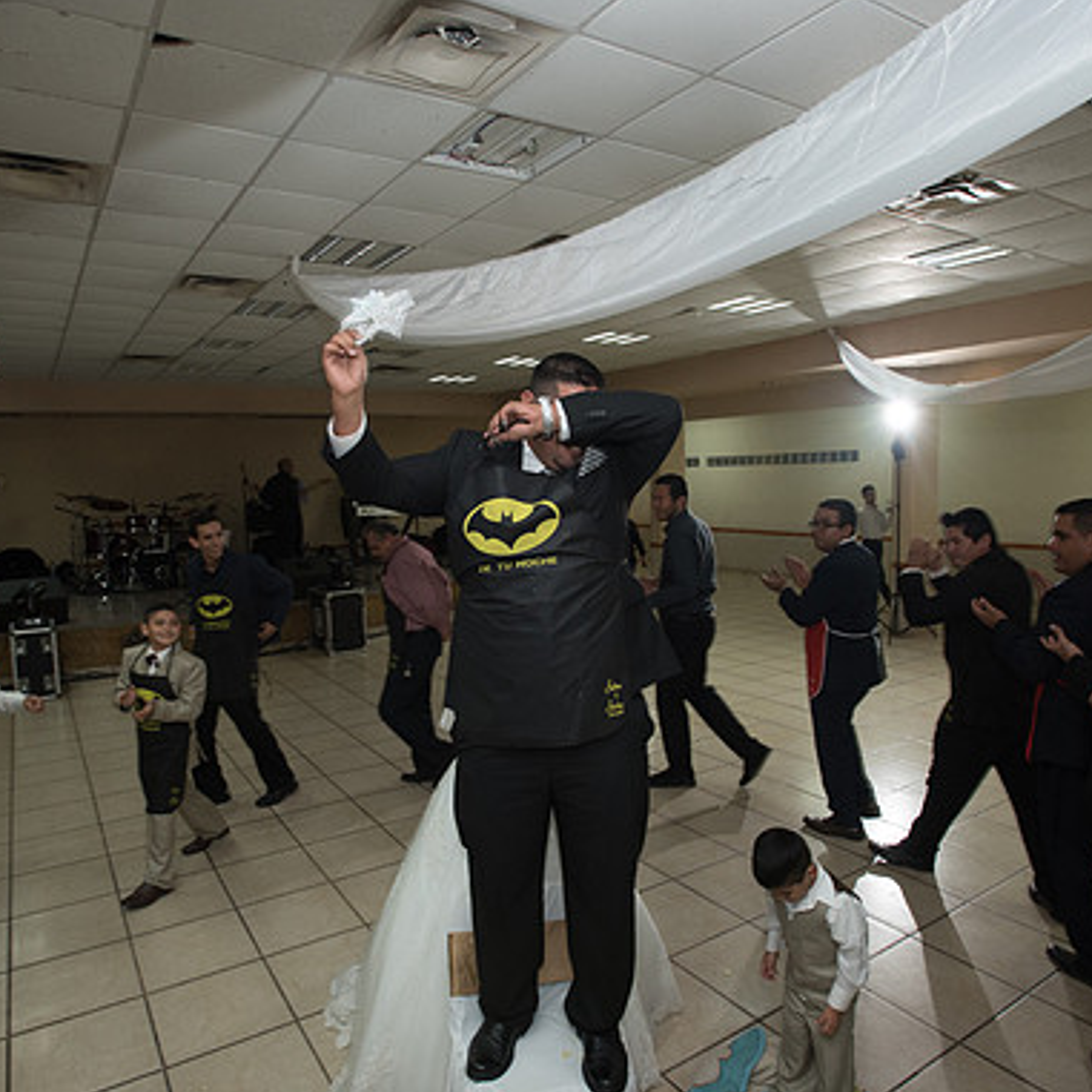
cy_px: 546
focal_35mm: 22
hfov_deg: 69.5
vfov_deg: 69.6
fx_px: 785
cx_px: 493
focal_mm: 17
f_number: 4
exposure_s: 1/100
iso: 1600
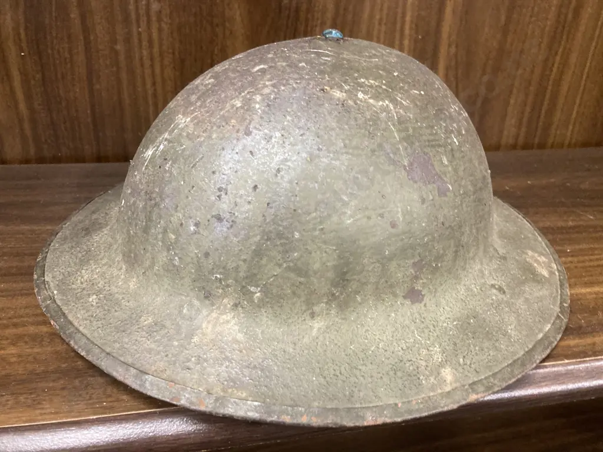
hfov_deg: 63.4
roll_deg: -4.2
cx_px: 302
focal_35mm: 28
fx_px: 488
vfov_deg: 49.7
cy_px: 226
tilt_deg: -27.6
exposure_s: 1/33
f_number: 1.8
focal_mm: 3.99
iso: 320
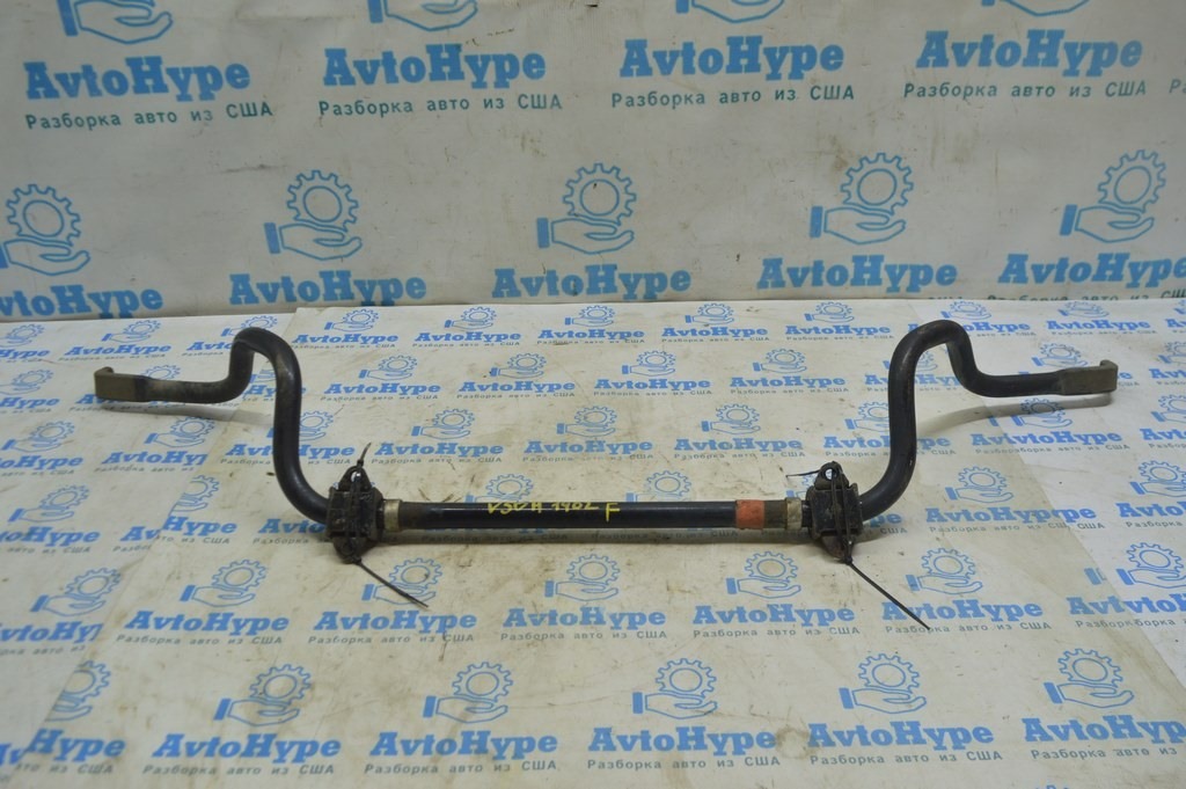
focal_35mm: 30
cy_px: 394
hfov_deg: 62.0
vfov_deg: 43.5
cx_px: 593
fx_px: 988
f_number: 5.6
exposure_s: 1/40
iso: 400
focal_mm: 20
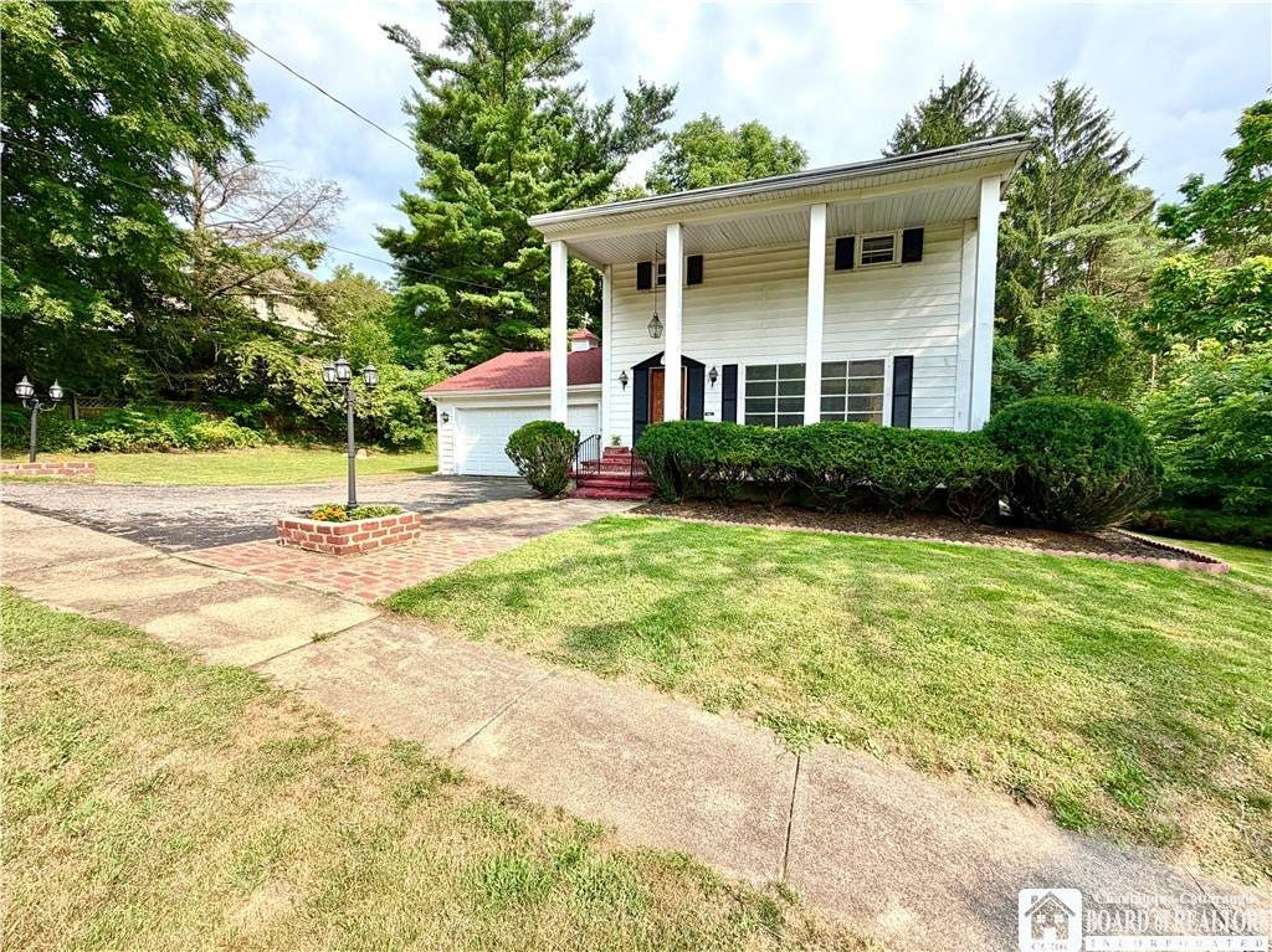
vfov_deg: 85.6
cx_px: 636
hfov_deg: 102.1
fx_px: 514
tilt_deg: -3.8
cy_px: 476
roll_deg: +0.8
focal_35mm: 14
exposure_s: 1/742
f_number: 2.2
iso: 40
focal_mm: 2.22
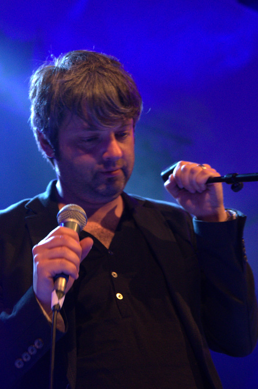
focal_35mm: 66
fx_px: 712
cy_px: 194
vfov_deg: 30.5
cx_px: 129
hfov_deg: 20.6
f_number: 2.8
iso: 3200
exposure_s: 1/25
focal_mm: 44
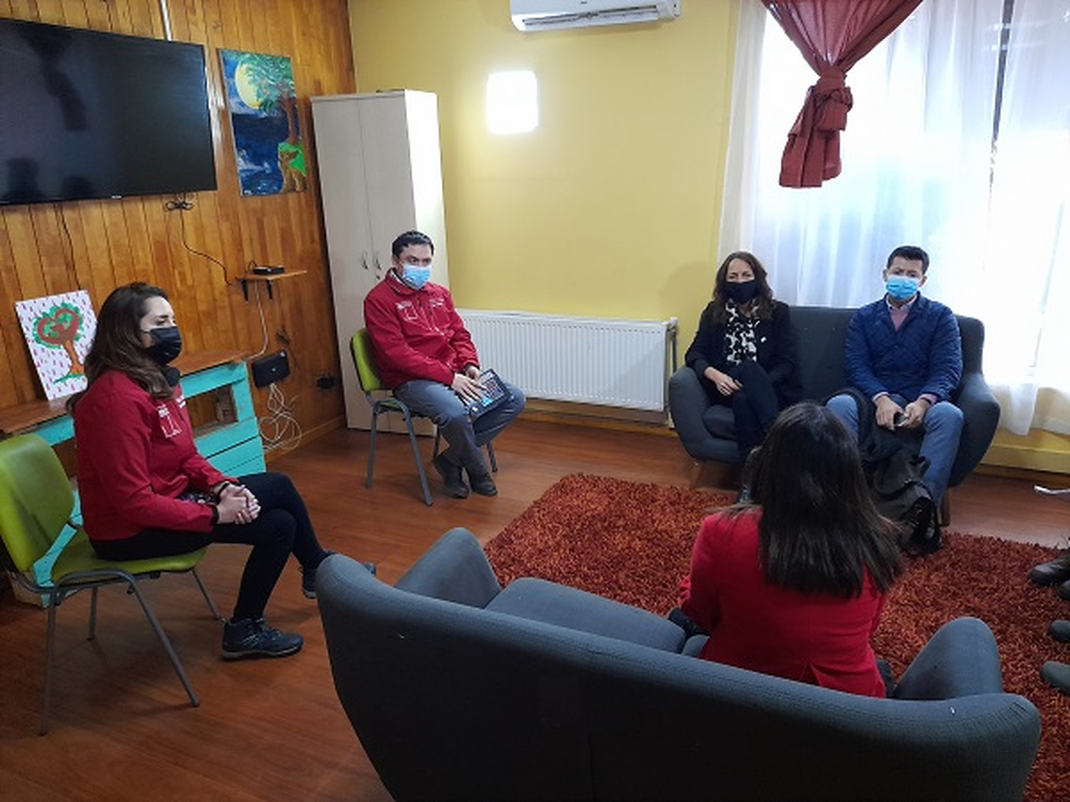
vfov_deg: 54.9
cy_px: 401
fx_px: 773
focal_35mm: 25
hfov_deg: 69.4
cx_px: 535
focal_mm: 4.6
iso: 400
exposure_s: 1/33
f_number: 2
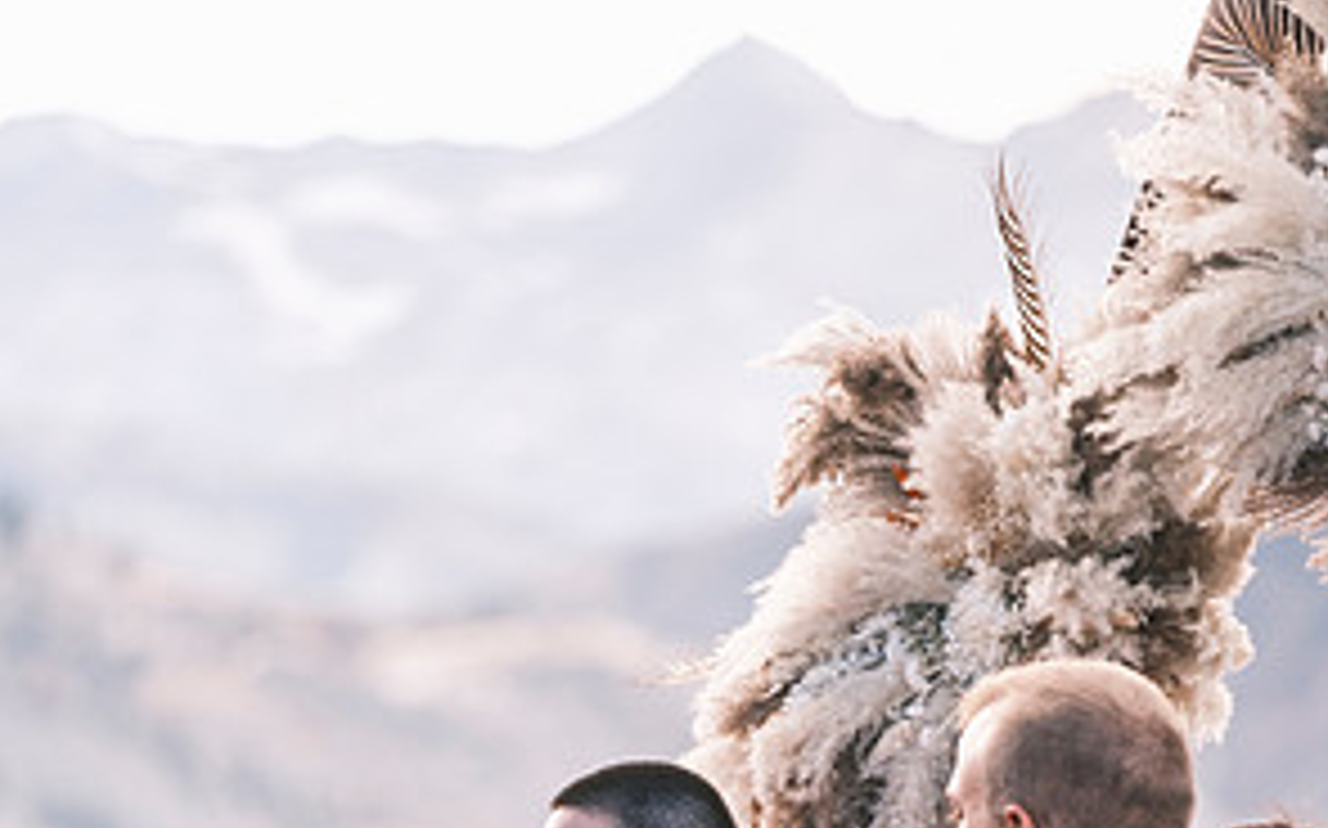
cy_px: 824
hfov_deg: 6.4
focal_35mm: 327
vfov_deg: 4.0
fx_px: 11828
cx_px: 662
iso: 400
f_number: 2.8
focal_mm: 140
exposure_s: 1/1250
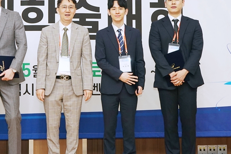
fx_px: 533
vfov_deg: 16.3
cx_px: 50
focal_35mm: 83
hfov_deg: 24.1
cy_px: 21
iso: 400
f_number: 6.3
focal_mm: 40
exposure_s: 1/125
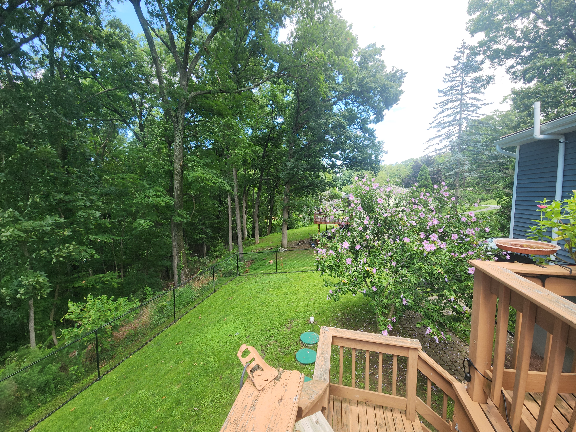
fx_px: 216
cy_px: 216
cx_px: 288
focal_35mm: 13
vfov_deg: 89.9
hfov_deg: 106.2
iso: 50
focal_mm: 2.2
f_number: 2.2
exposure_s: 1/290
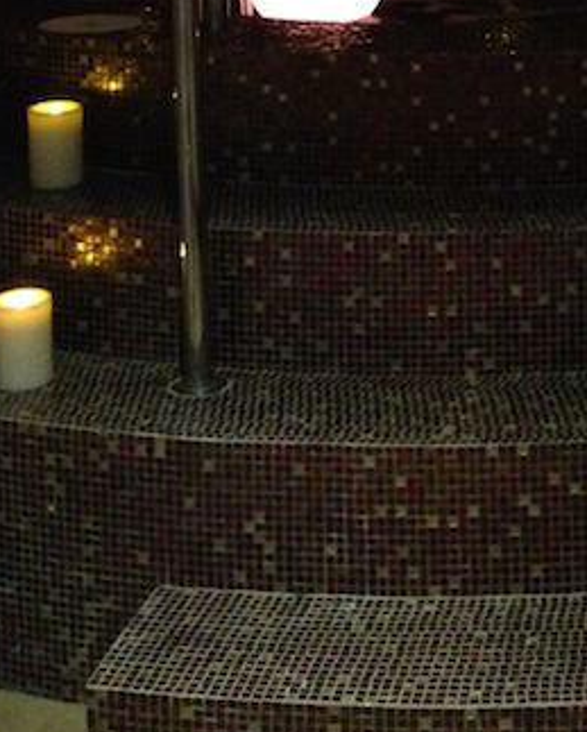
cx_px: 487
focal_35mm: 77
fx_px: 1670
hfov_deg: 19.7
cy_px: -103
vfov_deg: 23.0
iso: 800
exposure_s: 1/15
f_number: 2.4
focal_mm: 4.12
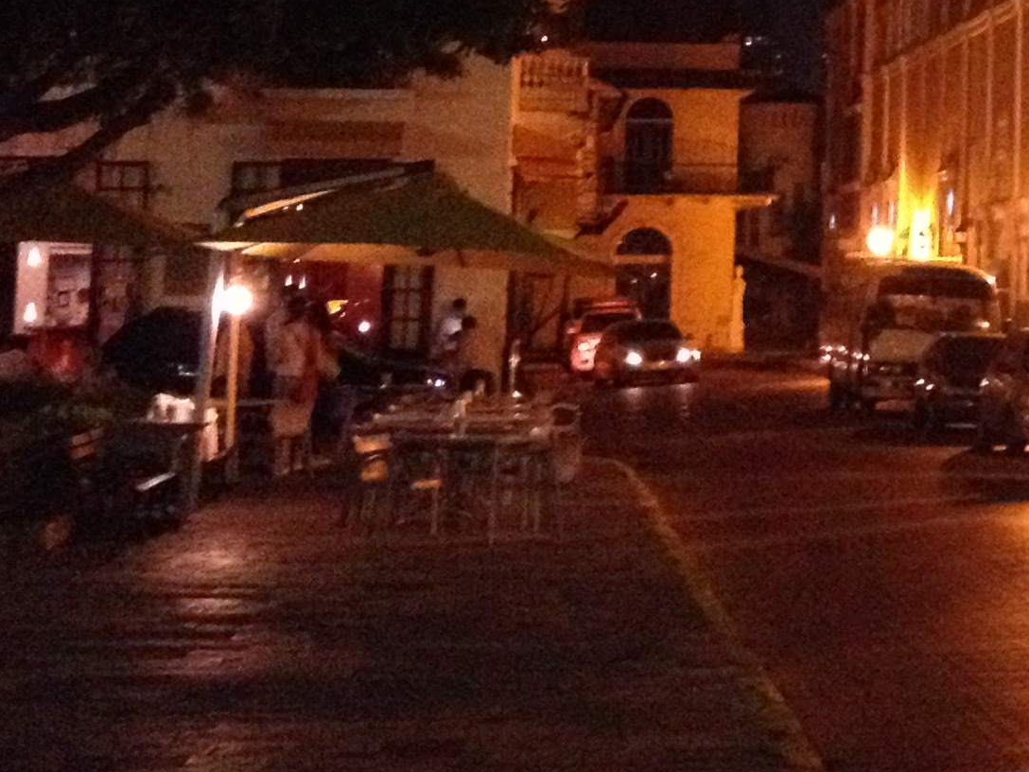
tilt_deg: +4.6
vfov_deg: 13.8
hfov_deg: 17.1
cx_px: 1484
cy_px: -89
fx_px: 3121
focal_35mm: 105
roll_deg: +0.5
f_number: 2.4
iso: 640
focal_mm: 4.28
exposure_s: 1/15
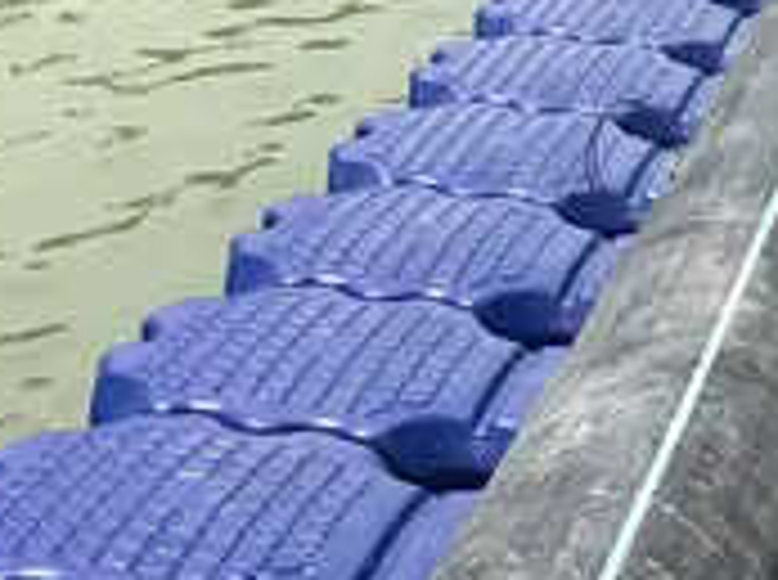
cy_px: 333
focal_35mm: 121
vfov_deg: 12.2
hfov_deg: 16.0
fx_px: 2714
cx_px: 760
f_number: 2.2
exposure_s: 1/2024
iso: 25
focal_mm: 4.15
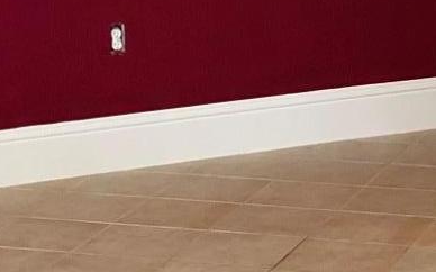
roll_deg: +2.0
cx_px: 206
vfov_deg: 8.6
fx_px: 1817
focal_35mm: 153
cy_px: 83
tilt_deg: -11.3
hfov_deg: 13.7
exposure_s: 1/15
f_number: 1.8
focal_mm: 4
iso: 80
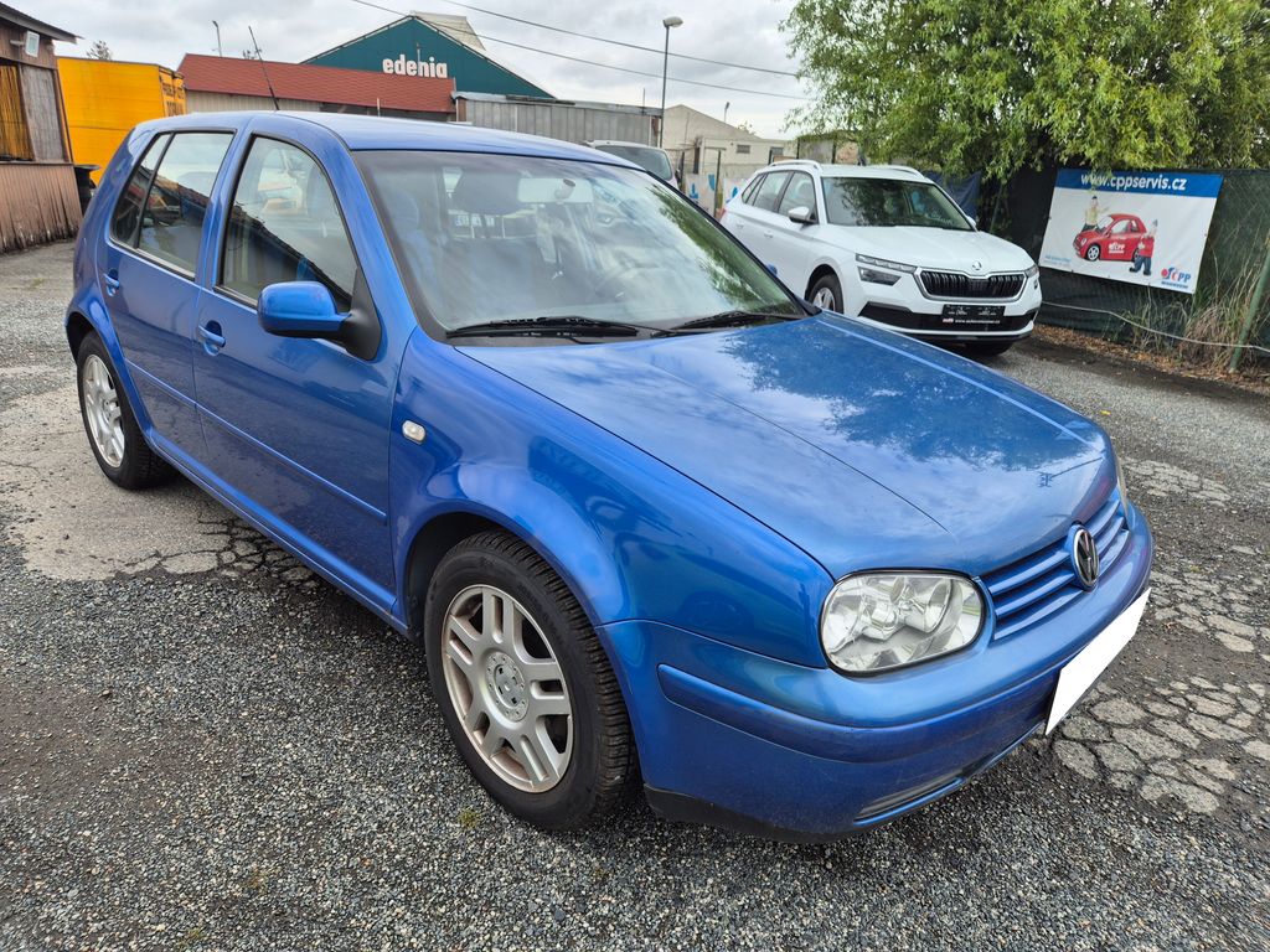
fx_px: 844
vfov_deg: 58.9
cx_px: 635
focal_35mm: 23
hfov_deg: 73.9
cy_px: 476
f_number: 1.8
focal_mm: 5.4
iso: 25
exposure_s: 1/728
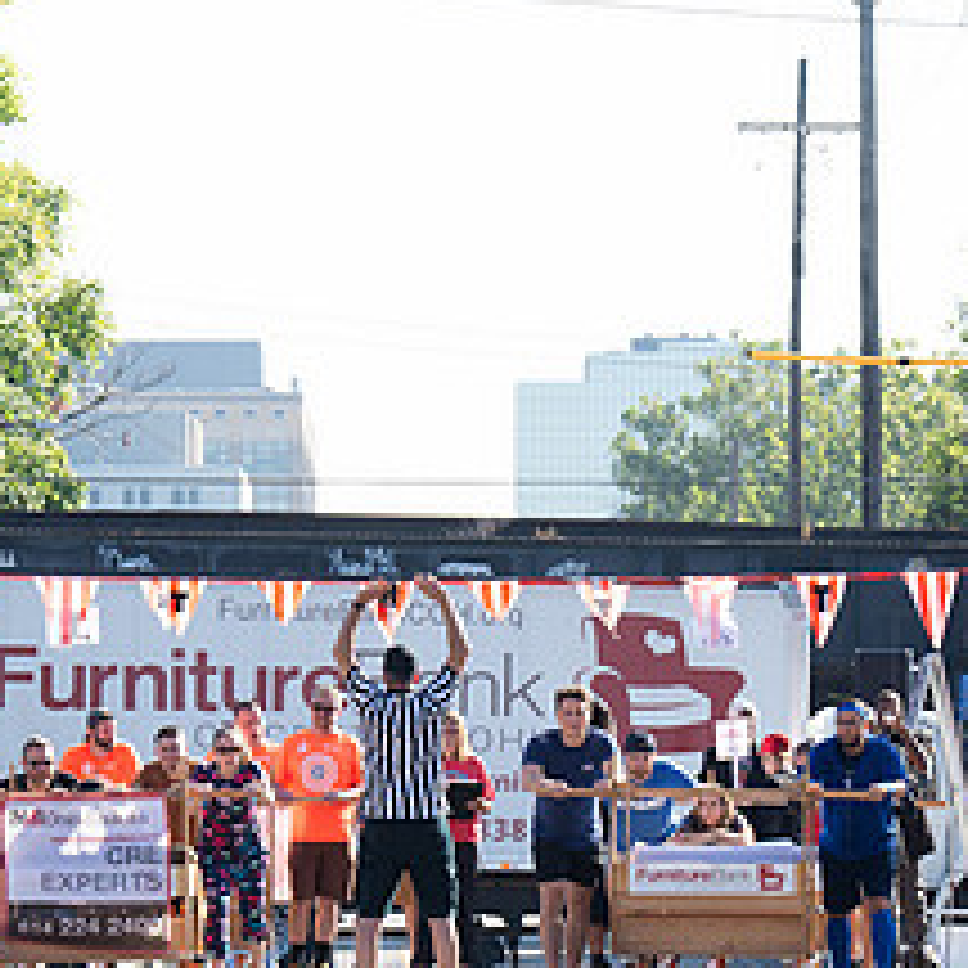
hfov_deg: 6.1
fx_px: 9080
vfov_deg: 6.1
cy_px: 754
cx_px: 446
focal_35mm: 287
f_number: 7.1
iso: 200
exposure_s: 1/250
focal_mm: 125
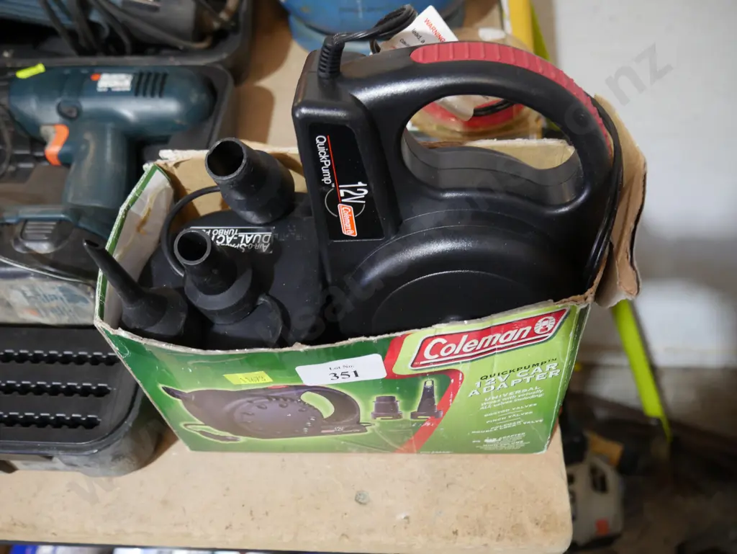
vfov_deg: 46.8
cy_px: 277
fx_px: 639
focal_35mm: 30
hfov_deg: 59.9
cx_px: 368
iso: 800
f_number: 3.6
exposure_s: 1/60
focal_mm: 15
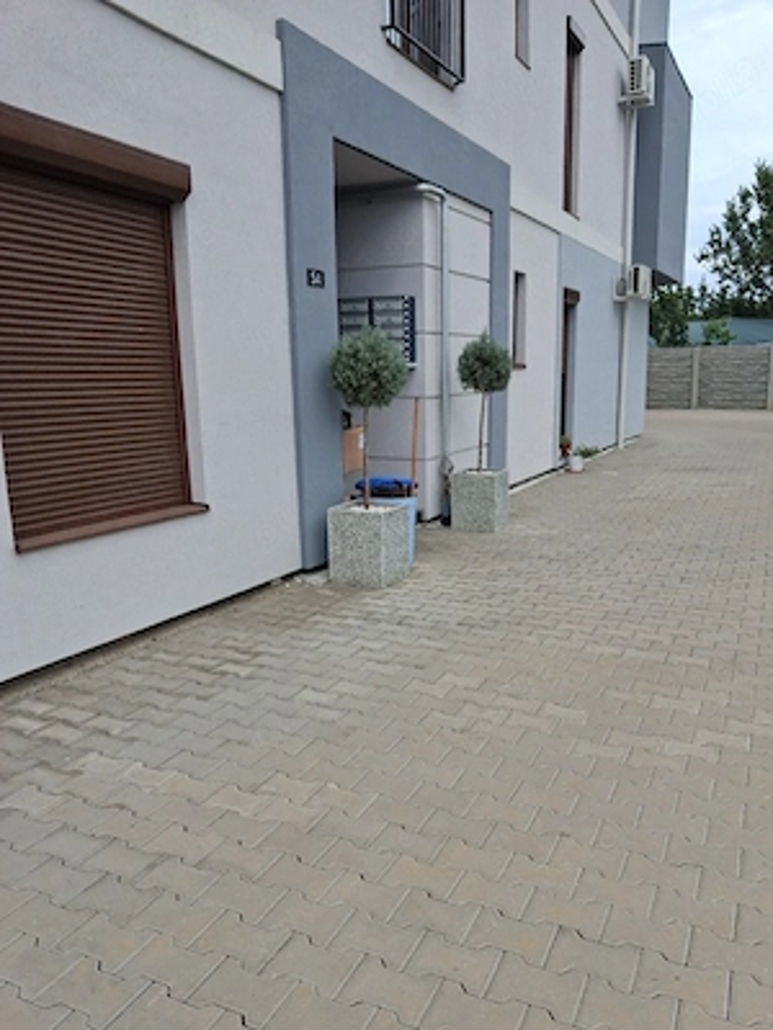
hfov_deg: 51.4
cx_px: 386
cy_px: 515
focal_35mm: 27
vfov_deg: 65.3
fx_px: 804
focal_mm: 4
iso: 25
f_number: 1.8
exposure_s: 1/400
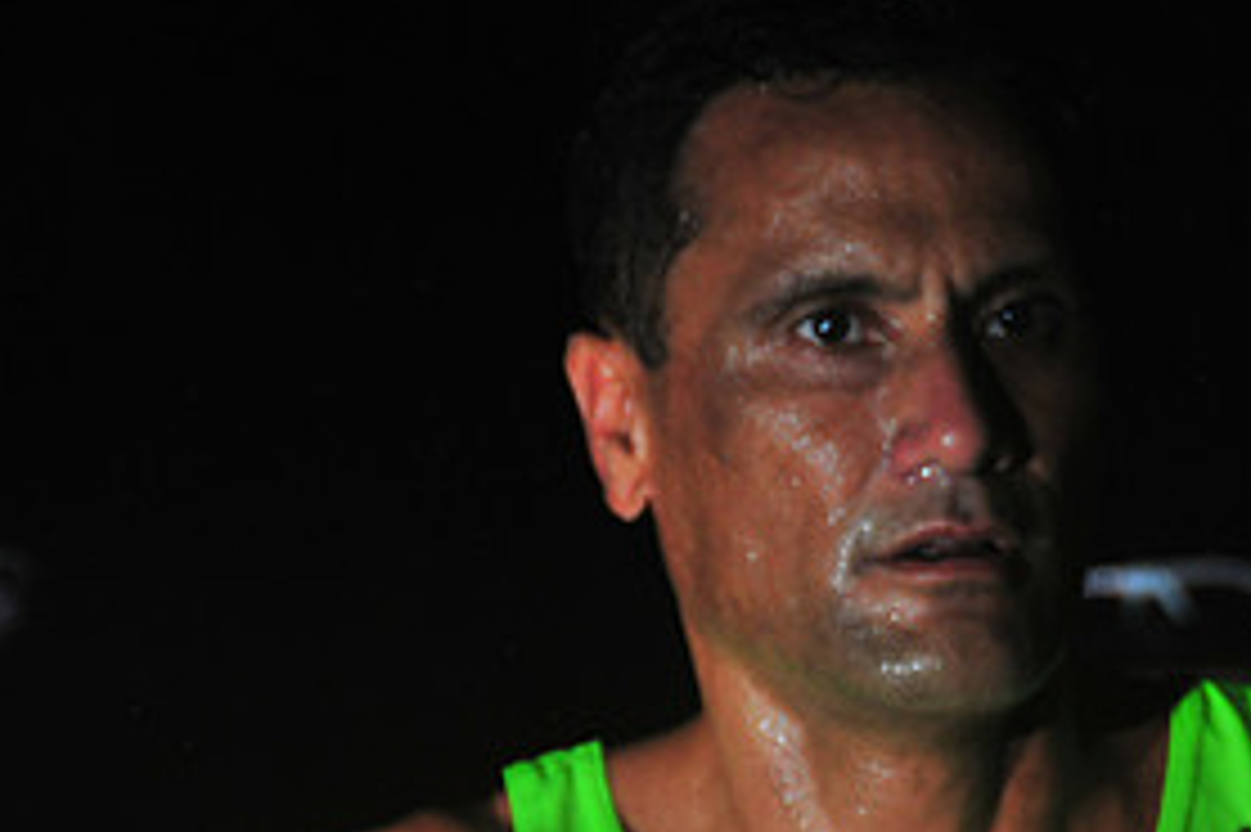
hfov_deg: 3.3
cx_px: 819
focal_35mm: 626
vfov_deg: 2.2
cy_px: 600
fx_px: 21740
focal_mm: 200
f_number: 5.6
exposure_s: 1/250
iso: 400
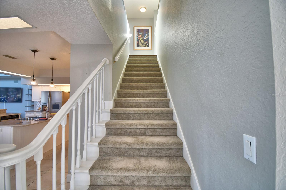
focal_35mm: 15
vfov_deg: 77.3
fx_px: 119
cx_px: 143
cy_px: 95
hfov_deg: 100.4
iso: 400
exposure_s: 1/60
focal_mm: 10
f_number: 4.5
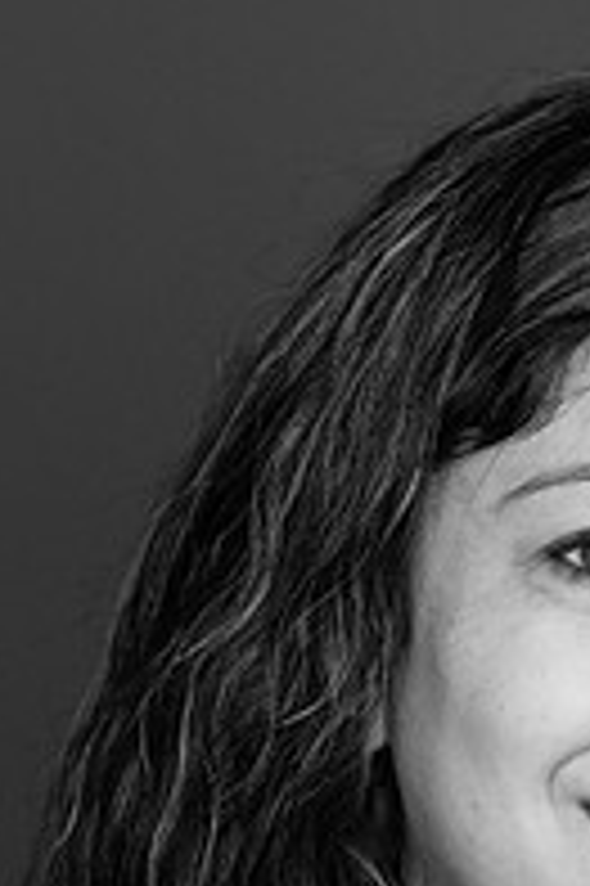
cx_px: 604
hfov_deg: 7.0
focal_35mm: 194
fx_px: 4777
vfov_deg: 10.5
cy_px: 971
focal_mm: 85
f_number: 3.5
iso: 2000
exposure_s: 1/250
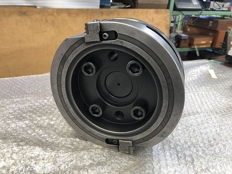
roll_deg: -2.2
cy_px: 87
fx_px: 188
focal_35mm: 28
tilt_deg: -26.1
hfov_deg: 63.4
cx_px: 116
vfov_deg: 49.7
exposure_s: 1/20
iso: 40
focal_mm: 3.99
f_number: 1.8
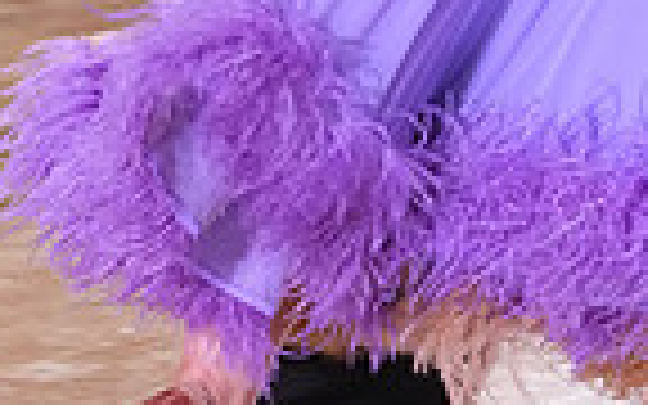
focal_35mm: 682
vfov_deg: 1.9
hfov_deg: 3.1
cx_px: 556
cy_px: -428
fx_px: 12044
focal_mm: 166
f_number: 6.3
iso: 4000
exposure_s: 1/200
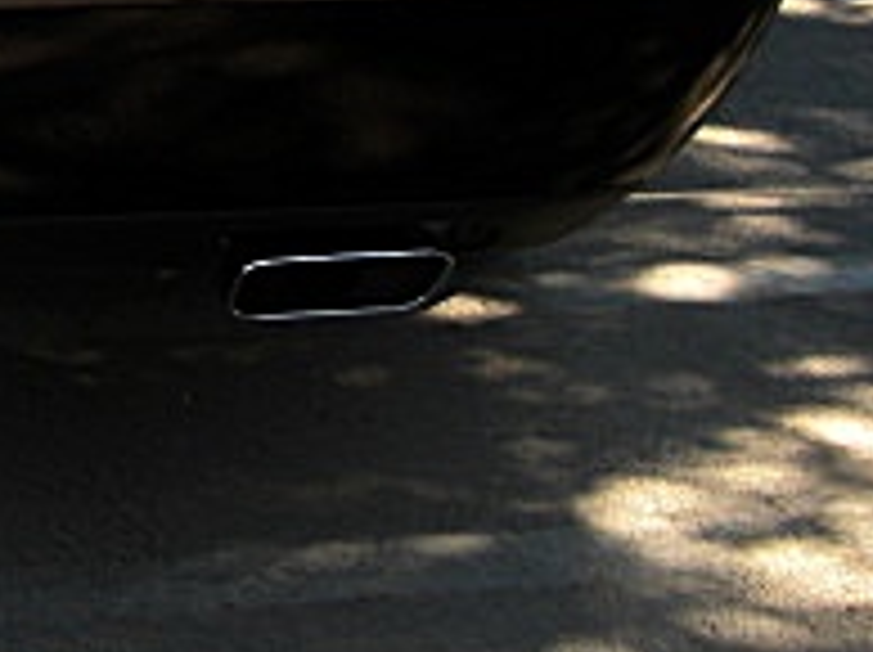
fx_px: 2997
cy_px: -333
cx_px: -342
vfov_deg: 11.9
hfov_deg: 15.6
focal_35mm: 119
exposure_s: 1/100
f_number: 2.8
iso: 50
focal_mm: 6.3
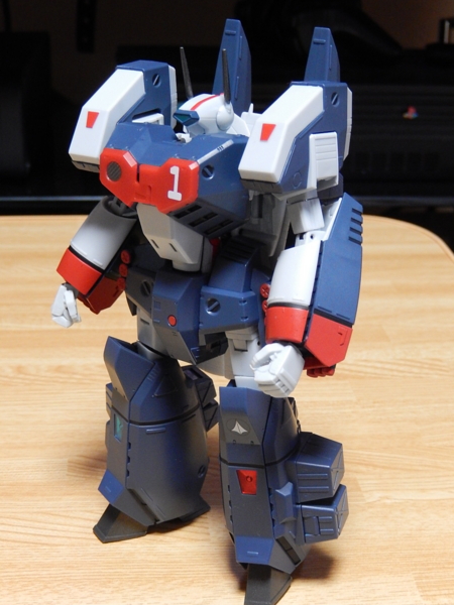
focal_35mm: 67
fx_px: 1172
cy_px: 302
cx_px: 227
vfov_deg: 29.0
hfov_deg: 21.9
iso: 720
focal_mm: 12
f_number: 4.8
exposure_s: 1/8
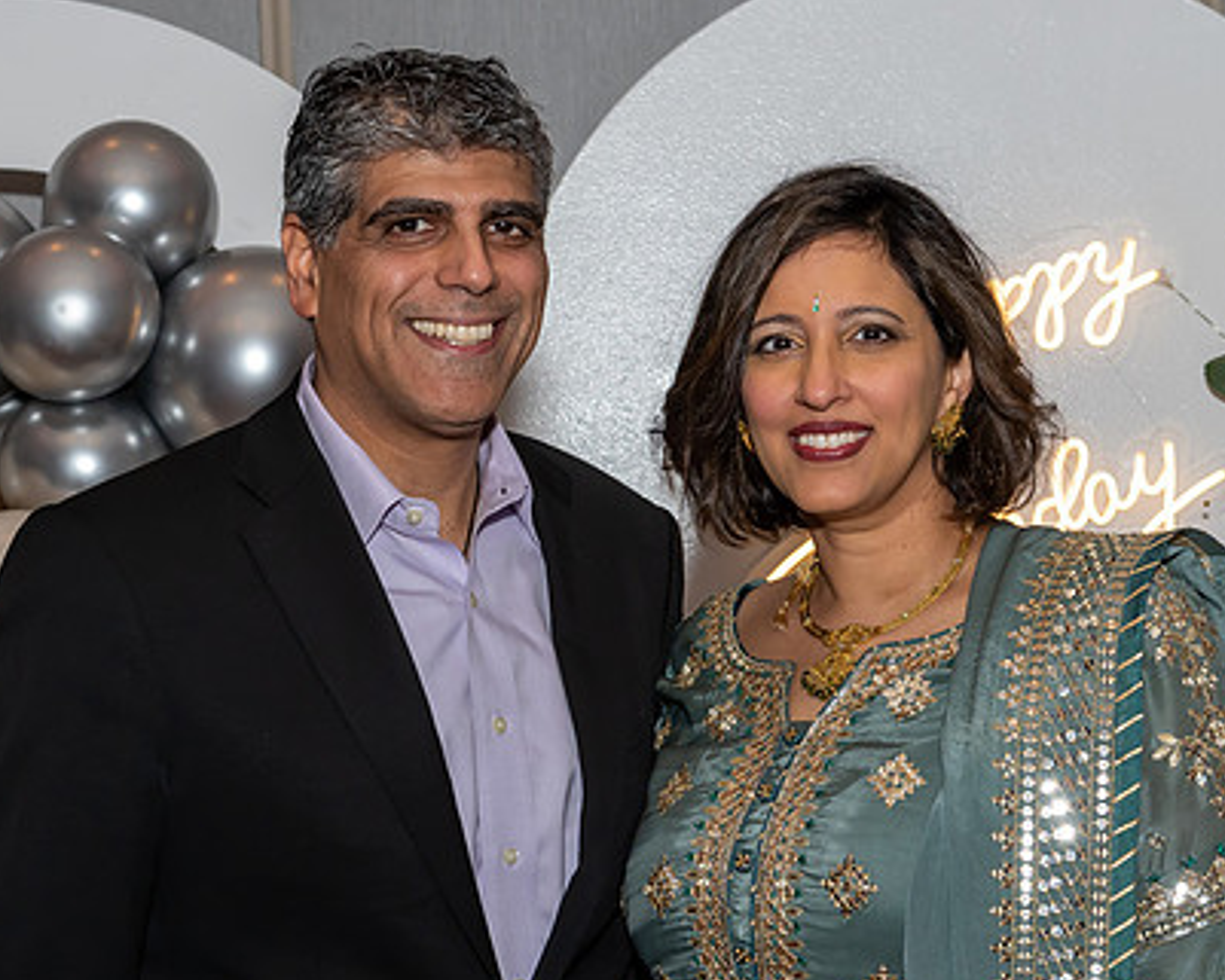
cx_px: 599
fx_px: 3663
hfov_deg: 19.0
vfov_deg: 15.2
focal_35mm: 101
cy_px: 658
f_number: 7.1
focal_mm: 40
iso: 500
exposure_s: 1/250
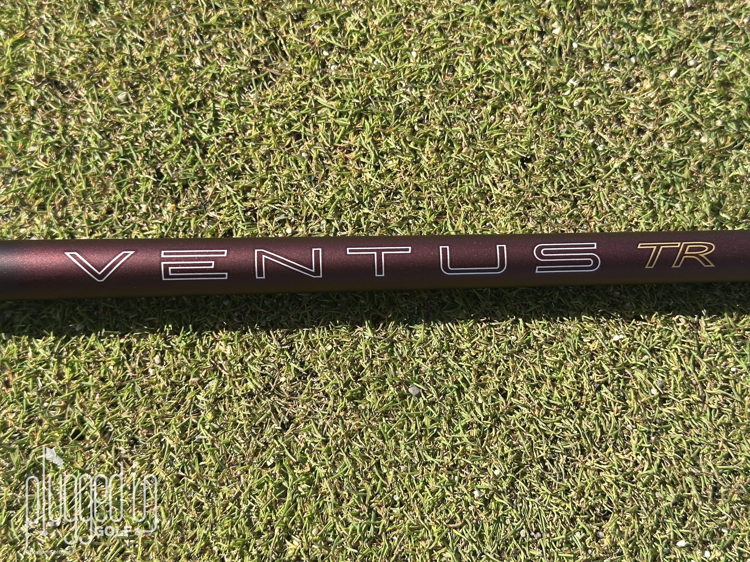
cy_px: 281
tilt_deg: -76.0
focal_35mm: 48
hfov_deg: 39.7
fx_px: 1040
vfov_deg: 30.3
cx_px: 375
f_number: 1.78
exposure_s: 1/1848
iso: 64
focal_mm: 6.86
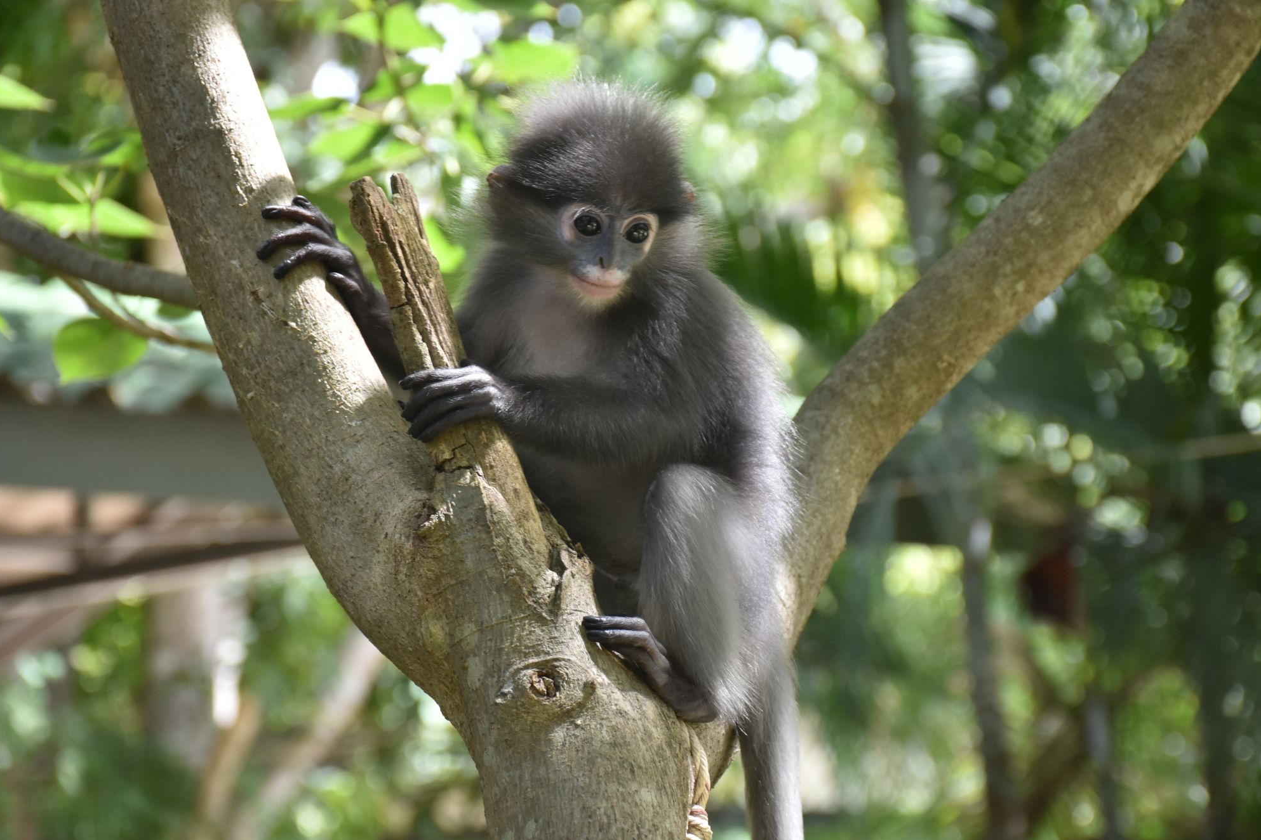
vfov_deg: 10.1
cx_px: 632
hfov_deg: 15.1
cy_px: 418
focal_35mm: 136
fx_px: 4763
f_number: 8
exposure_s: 1/200
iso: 400
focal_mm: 90
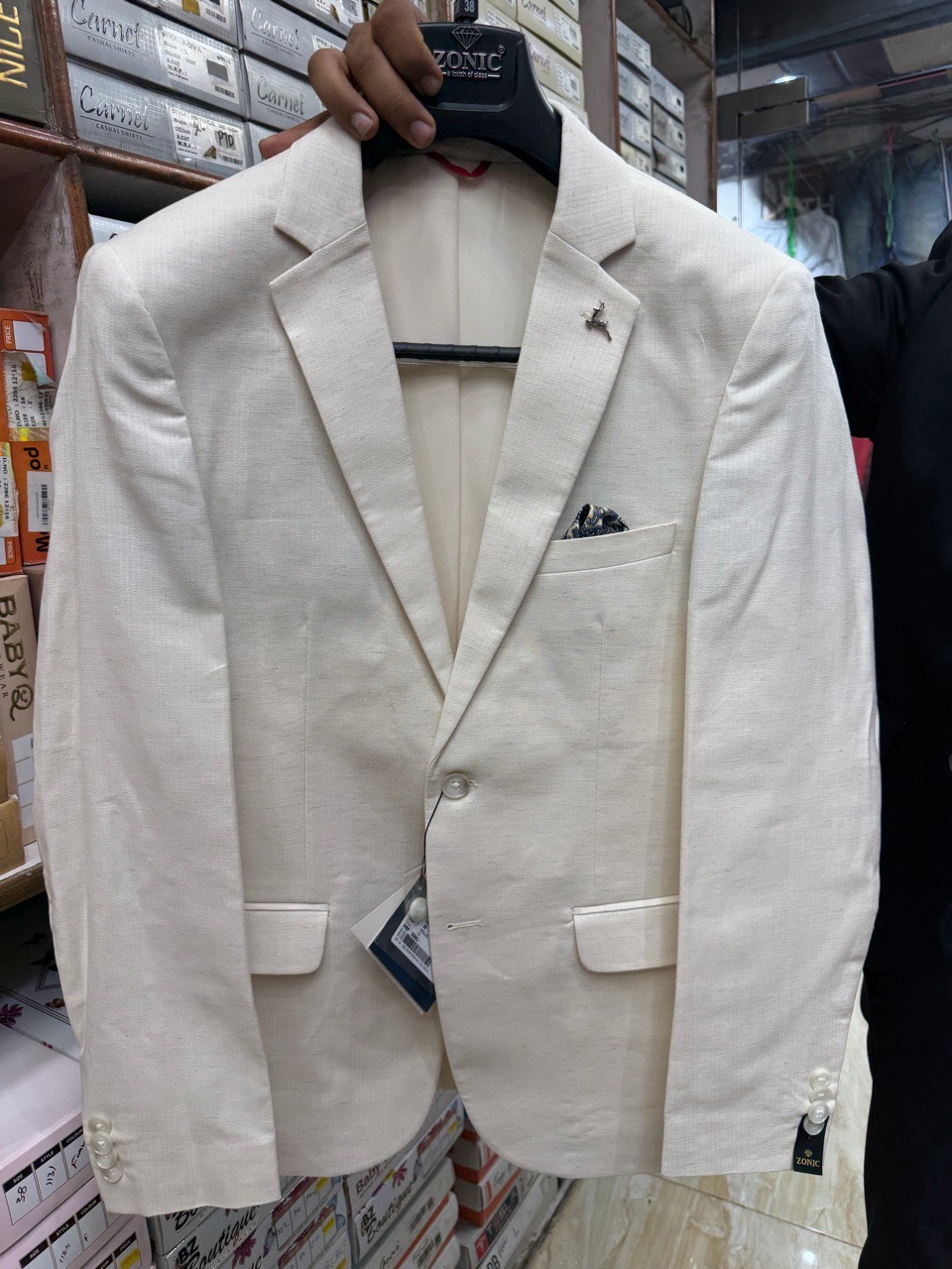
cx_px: 476
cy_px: 634
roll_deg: +4.2
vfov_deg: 71.6
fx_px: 880
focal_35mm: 24
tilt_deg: -12.1
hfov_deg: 56.8
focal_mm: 6.76
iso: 64
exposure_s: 1/121
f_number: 1.78
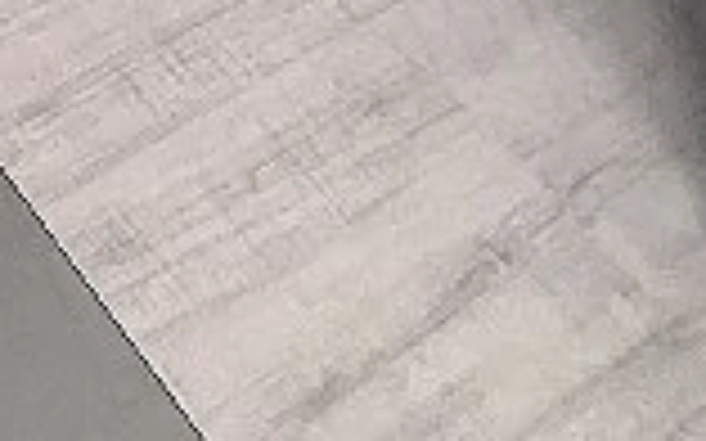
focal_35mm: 88
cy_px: -1148
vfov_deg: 9.0
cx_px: -346
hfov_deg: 20.3
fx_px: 1693
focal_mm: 1.74
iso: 200
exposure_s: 1/33
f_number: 2.2
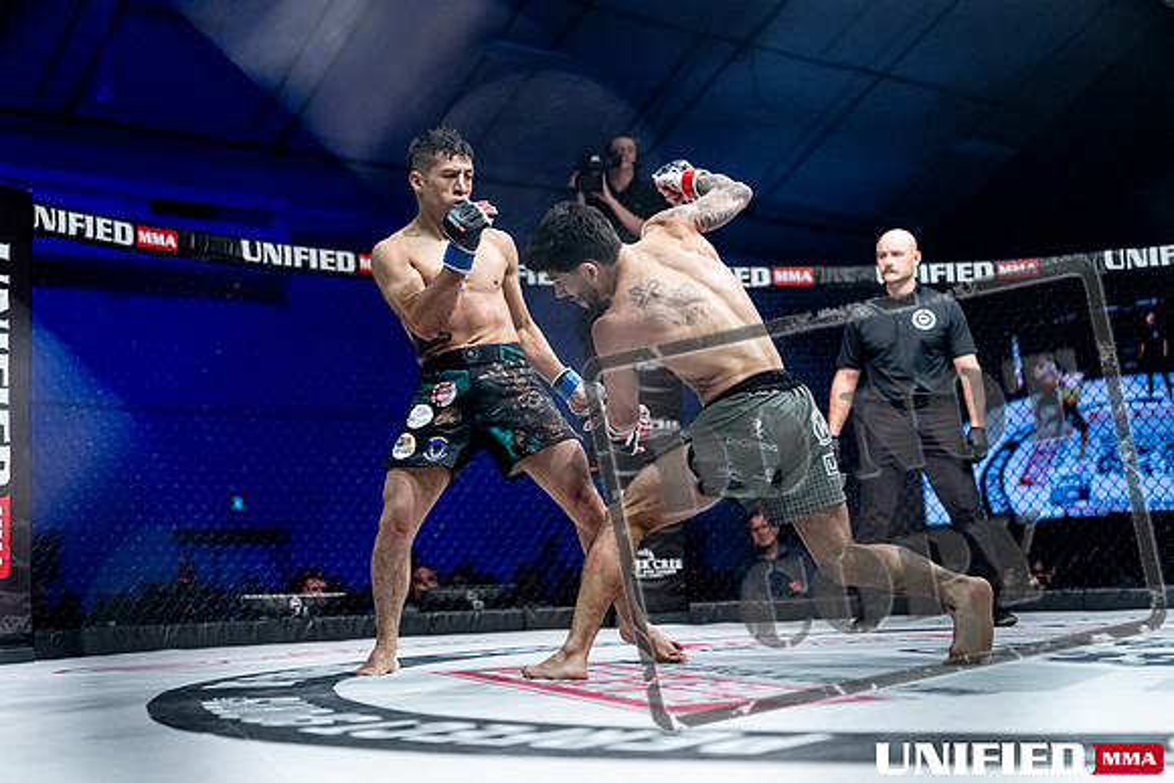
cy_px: 392
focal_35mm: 50
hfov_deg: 39.6
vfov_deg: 27.0
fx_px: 1631
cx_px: 587
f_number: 2
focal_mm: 50
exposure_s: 1/1250
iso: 3200
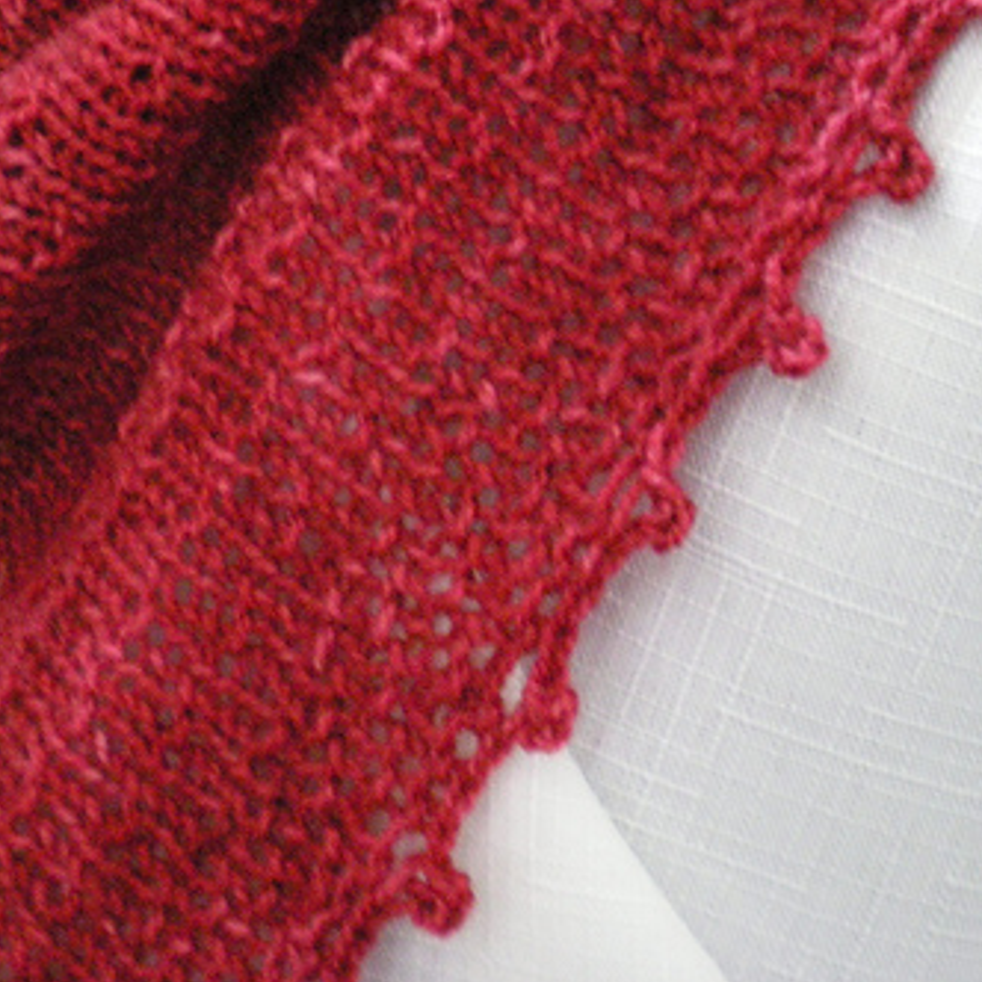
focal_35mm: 75
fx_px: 2407
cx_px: 222
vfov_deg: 22.9
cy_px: 275
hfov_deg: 22.8
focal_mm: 7.4
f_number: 3.5
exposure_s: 1/8
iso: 580
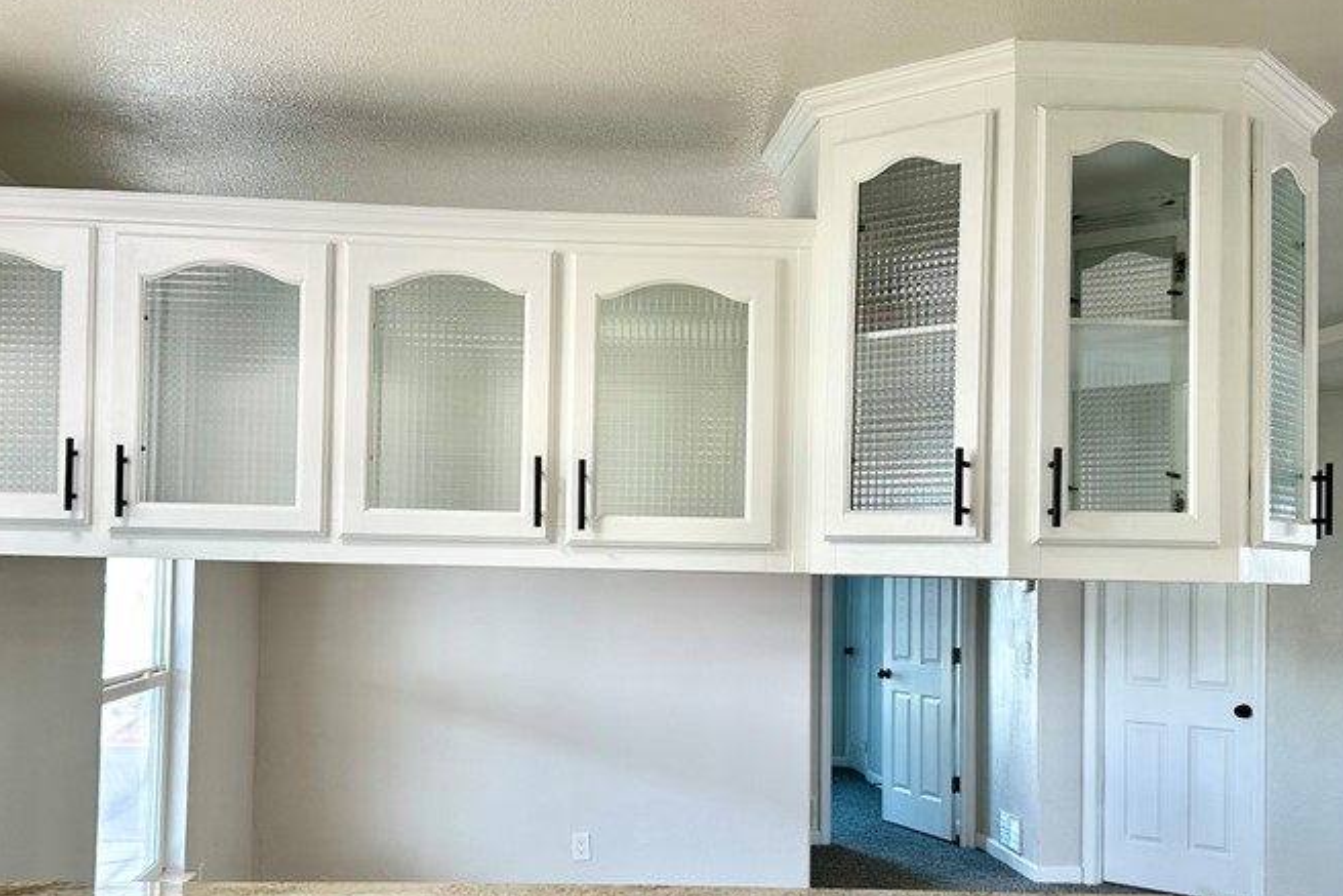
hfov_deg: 49.4
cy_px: 529
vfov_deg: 34.1
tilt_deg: +0.2
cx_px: 584
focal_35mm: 39
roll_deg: -0.9
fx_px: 1455
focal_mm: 6.86
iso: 100
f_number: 1.78
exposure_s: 1/120
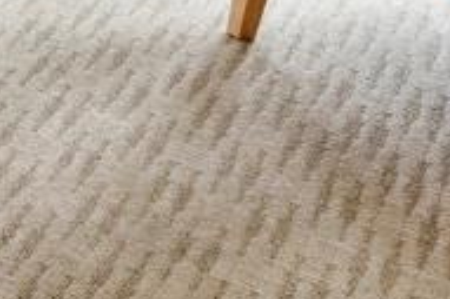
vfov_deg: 9.3
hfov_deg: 14.2
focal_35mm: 110
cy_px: -658
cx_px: -551
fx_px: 1374
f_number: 9
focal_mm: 14
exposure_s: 1/2
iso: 320
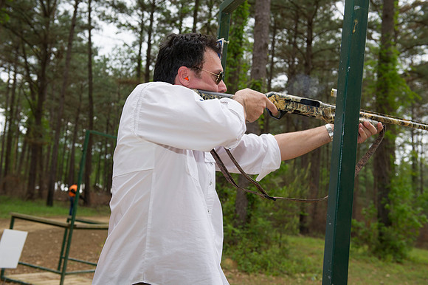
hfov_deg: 41.1
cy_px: 142
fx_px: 570
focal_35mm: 48
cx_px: 214
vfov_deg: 28.0
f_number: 5.6
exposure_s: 1/250
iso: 200
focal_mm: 48
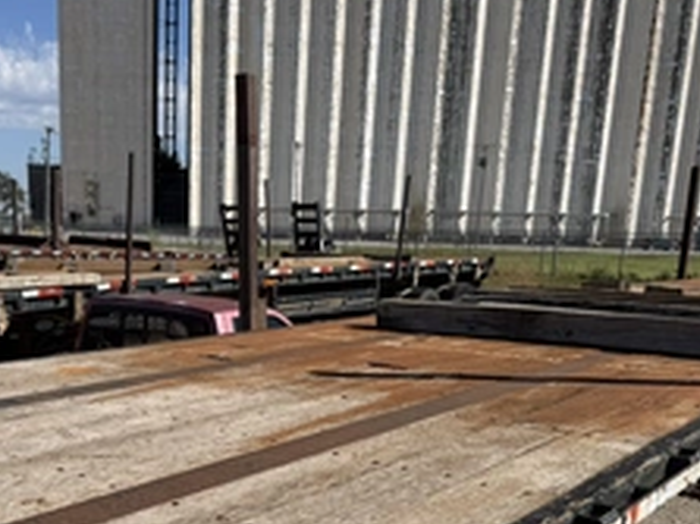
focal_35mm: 43
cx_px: 213
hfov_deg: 43.0
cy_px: 449
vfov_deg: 32.3
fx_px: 869
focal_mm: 6.76
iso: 80
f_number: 1.78
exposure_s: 1/6711
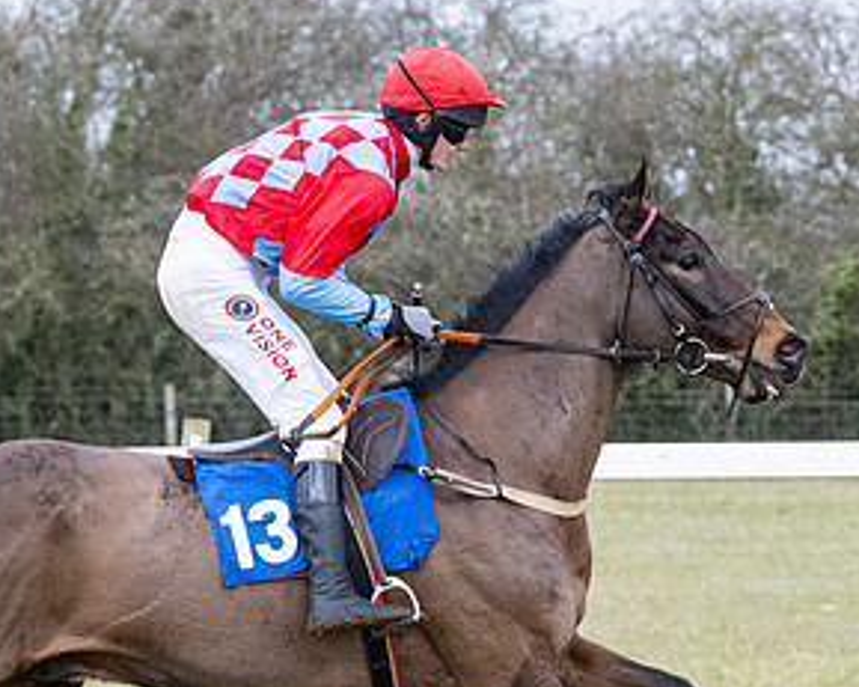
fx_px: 8412
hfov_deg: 5.8
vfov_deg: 4.7
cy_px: 760
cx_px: 717
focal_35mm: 331
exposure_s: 1/1000
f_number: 4
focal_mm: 70
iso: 1600
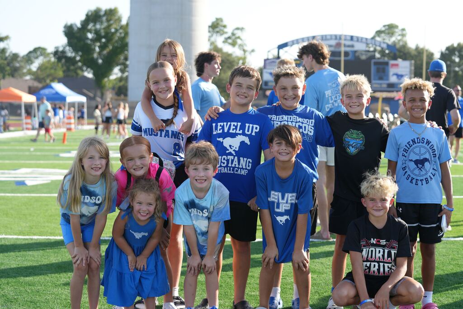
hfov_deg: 28.8
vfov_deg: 19.5
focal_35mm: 70
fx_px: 900
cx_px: 232
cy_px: 154
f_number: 4.5
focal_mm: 70
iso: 100
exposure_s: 1/320
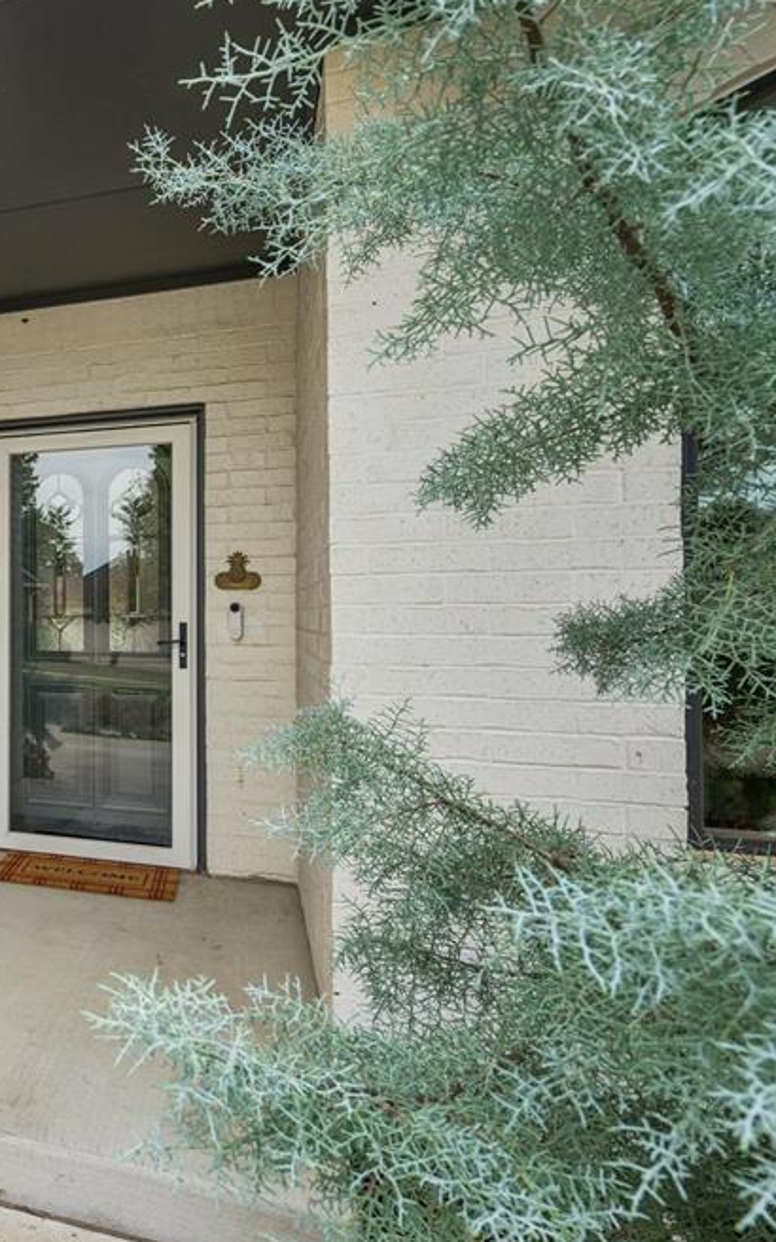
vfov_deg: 68.4
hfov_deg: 35.7
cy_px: 606
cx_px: -162
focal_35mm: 27
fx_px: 914
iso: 200
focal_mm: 17
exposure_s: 1/160
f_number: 8
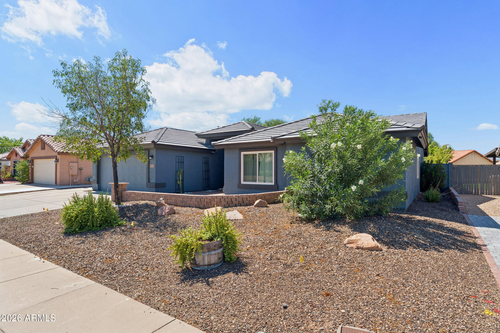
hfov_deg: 86.3
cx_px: 250
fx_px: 267
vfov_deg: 64.0
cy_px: 166
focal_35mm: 19
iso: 100
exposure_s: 1/250
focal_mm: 19.2
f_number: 9
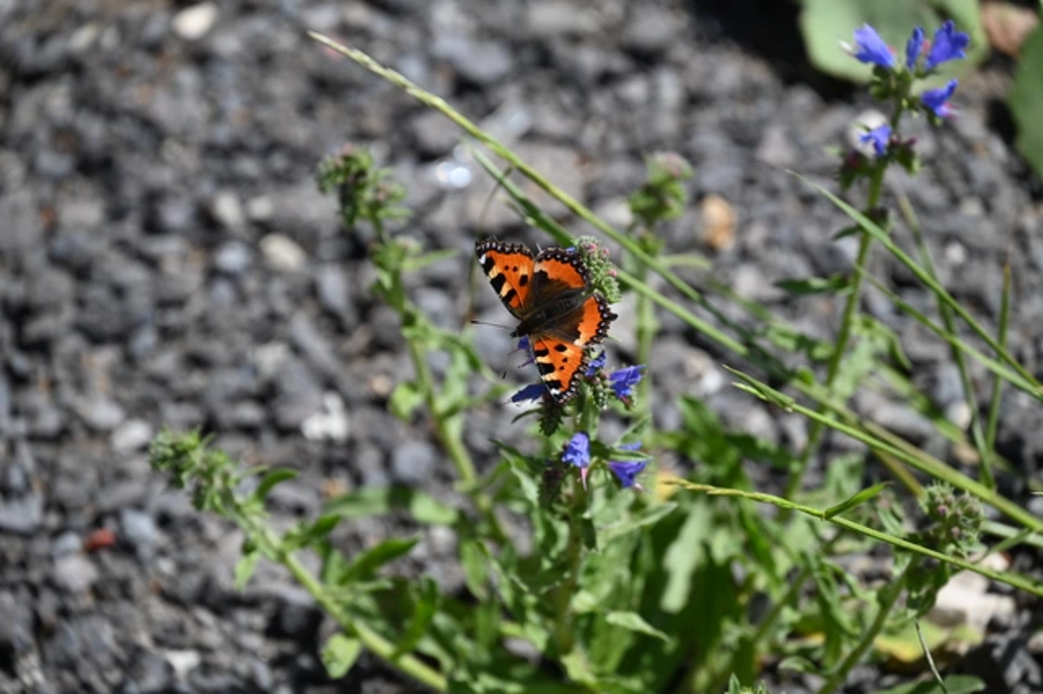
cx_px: 522
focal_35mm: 200
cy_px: 347
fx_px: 5791
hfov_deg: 10.3
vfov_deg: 6.9
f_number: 6.3
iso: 200
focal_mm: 200
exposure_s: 1/800
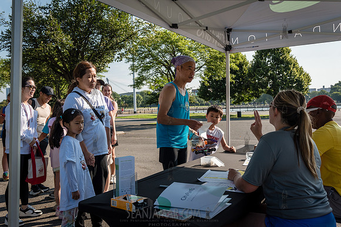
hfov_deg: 57.0
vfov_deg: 39.8
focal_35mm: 33
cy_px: 114
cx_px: 170
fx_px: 314
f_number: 4.5
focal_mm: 32
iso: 500
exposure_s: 1/2500
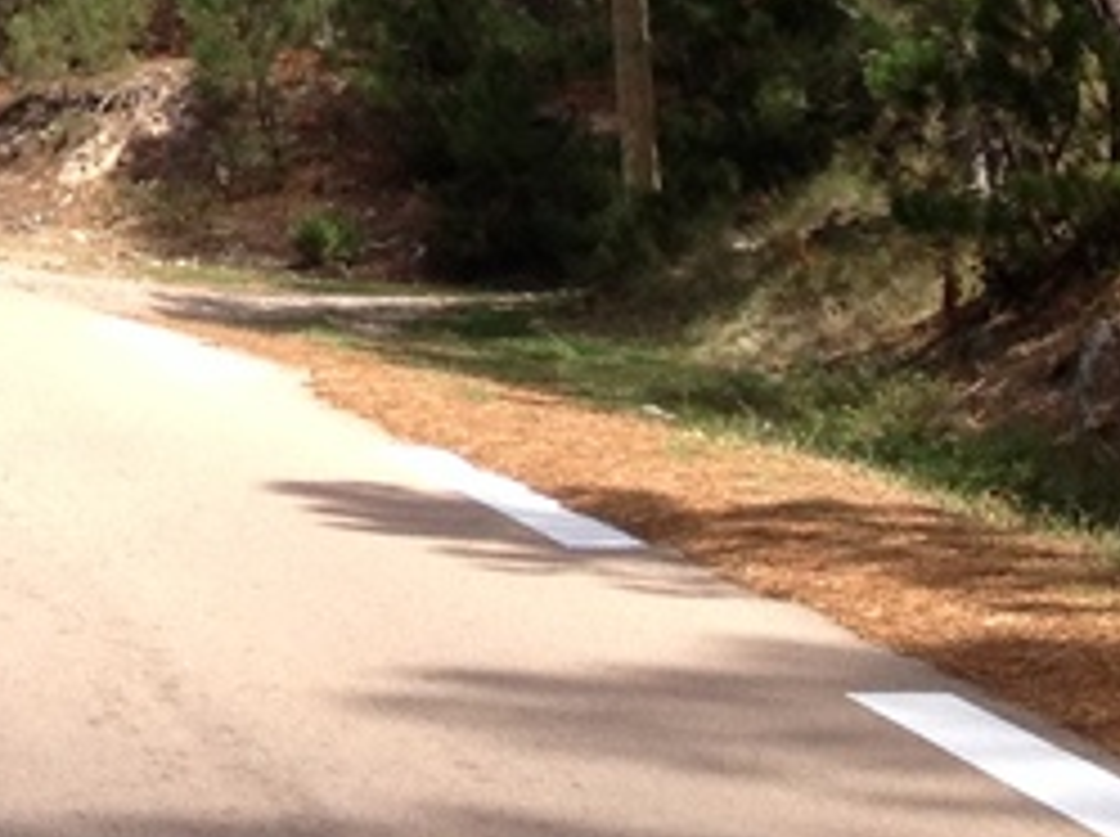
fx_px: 5460
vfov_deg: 8.4
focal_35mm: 169
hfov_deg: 10.5
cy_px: -734
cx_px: -1282
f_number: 2.4
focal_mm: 4.28
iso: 64
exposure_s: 1/665
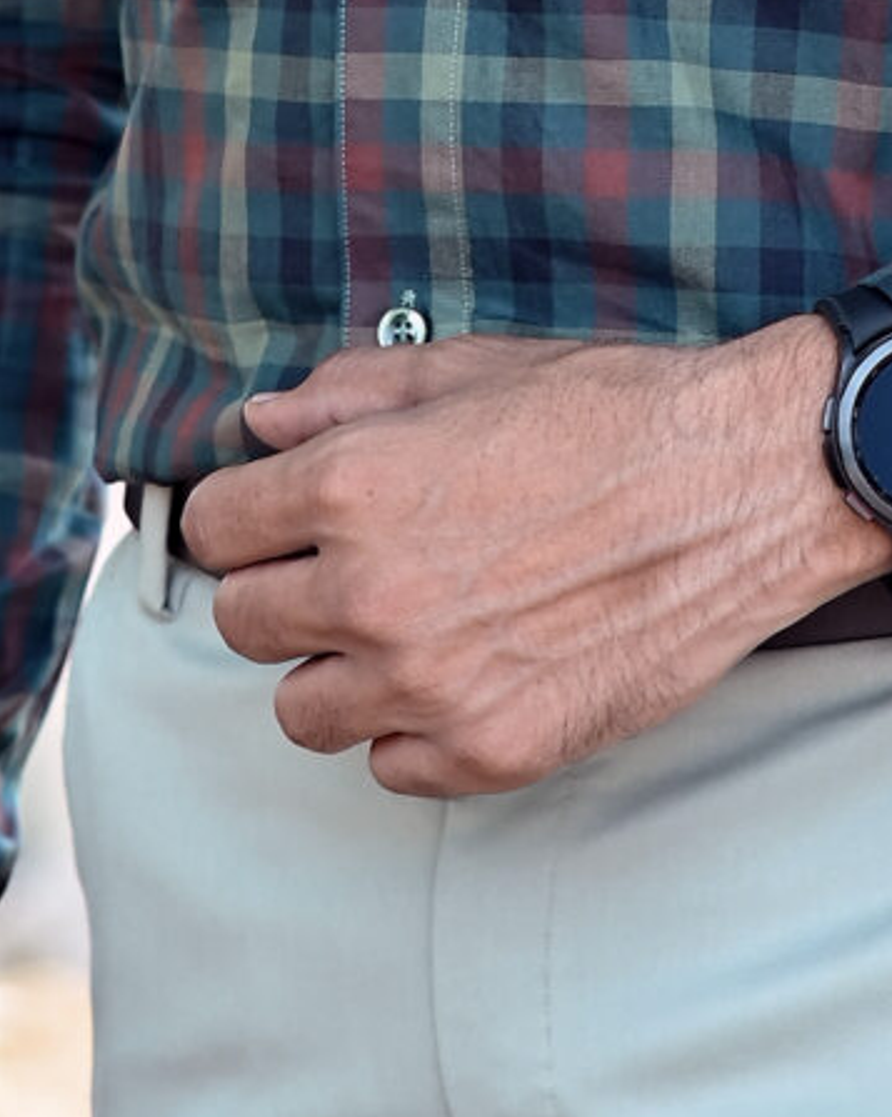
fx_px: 15096
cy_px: -1152
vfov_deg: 4.2
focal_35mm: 457
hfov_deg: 3.4
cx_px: 726
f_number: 3.2
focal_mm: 85
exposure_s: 1/320
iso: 200
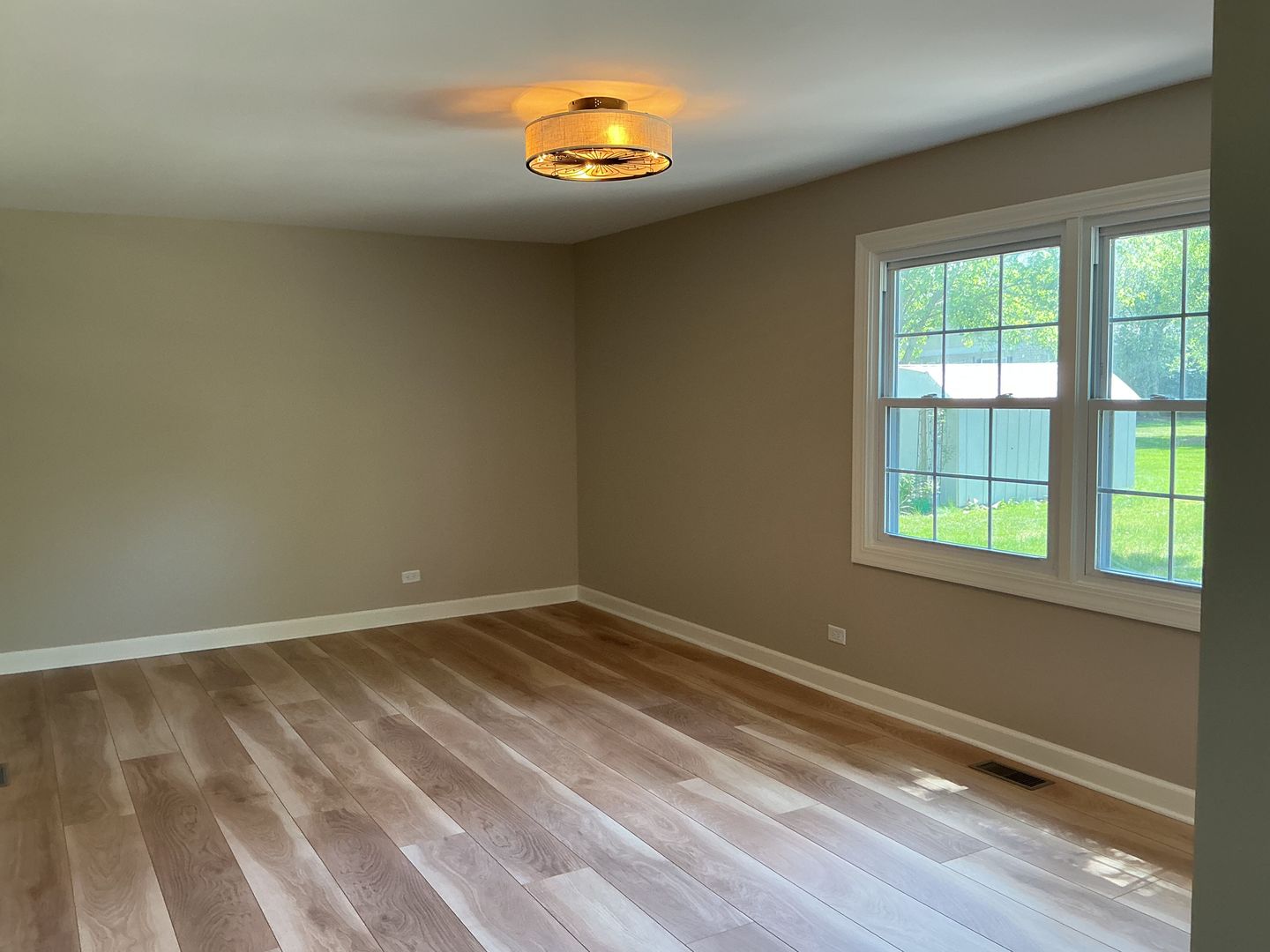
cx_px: 635
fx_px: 1064
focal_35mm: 29
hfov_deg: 61.7
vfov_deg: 48.2
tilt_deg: -4.4
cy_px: 476
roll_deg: +0.4
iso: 80
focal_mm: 3
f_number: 1.8
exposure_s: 1/60
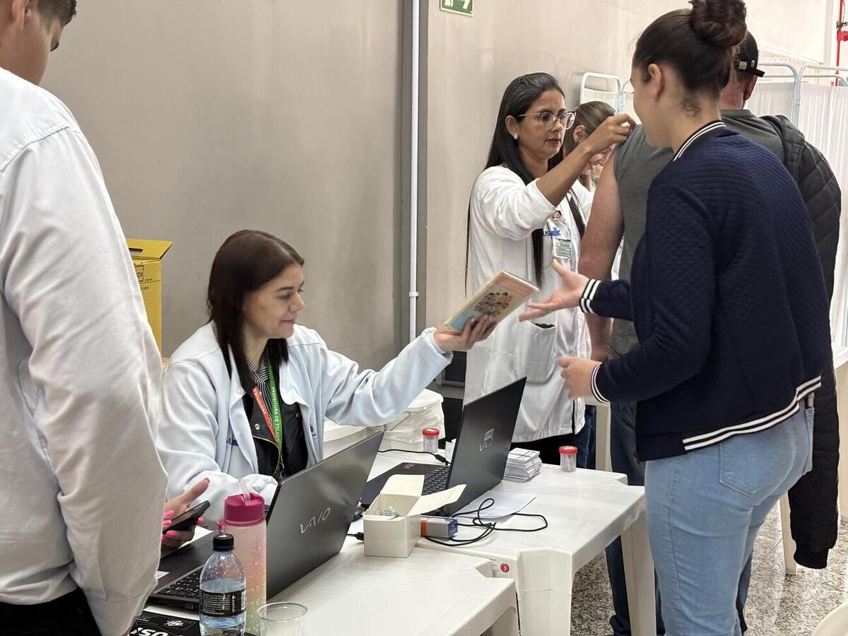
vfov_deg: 28.0
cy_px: 318
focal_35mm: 52
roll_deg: -0.3
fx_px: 1274
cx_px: 424
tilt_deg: -7.6
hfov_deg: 36.8
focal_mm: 5.96
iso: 200
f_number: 1.6
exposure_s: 1/40
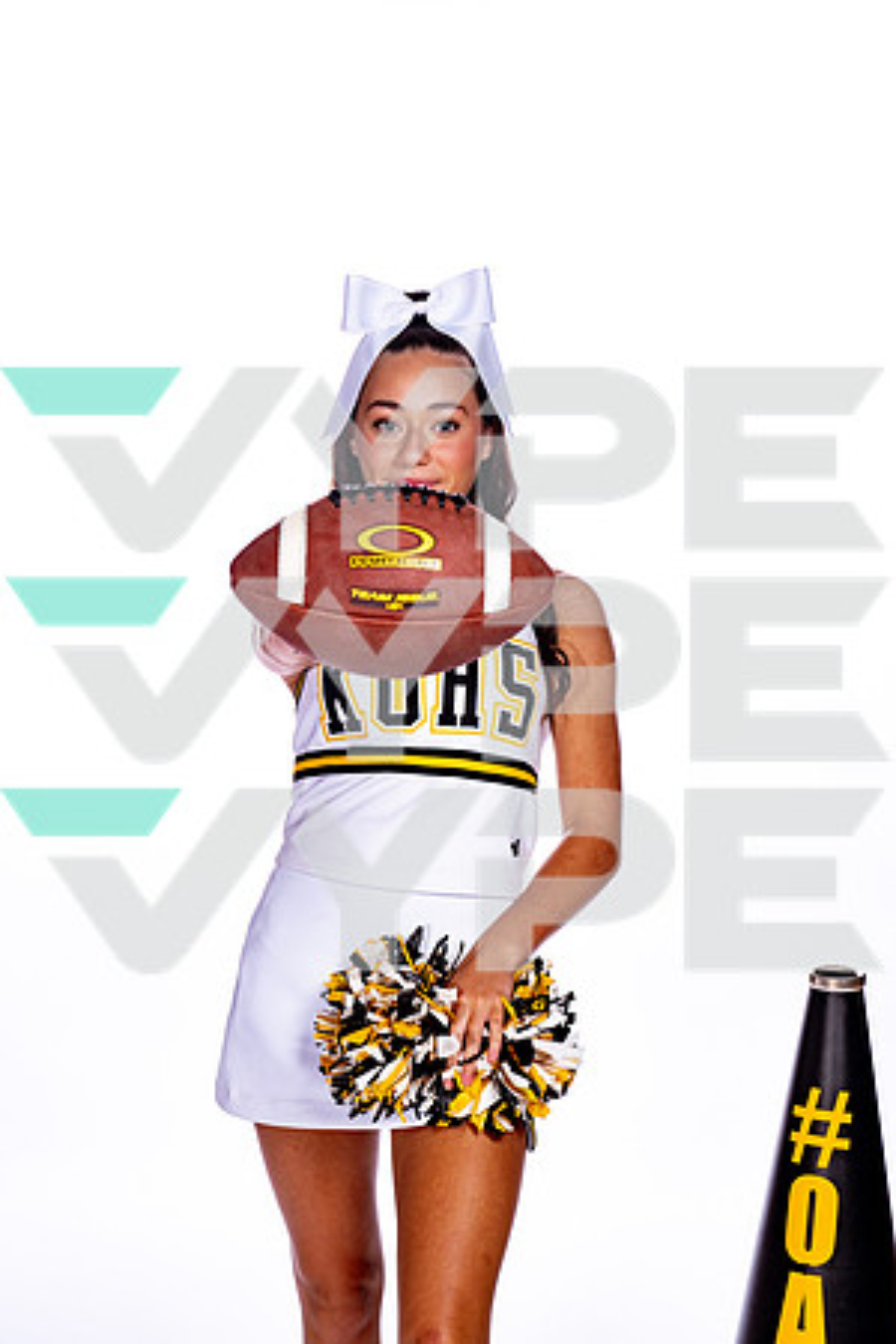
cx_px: 448
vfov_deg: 28.8
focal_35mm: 70
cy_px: 672
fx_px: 2613
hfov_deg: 19.5
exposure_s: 1/250
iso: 100
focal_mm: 70
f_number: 5.6
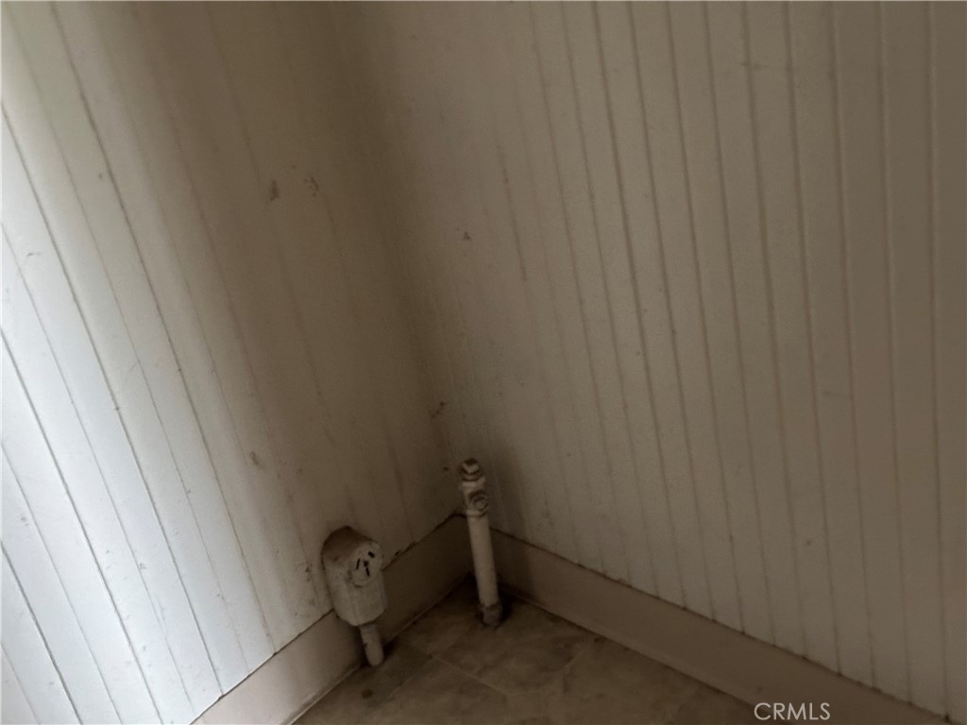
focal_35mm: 48
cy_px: 362
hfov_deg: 39.7
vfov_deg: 30.3
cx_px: 484
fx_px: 1341
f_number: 1.78
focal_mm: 6.86
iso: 800
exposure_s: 1/26
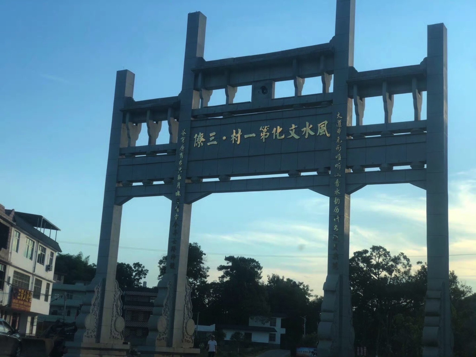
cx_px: 238
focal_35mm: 52
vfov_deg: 28.0
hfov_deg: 36.8
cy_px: 178
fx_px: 715
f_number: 2.4
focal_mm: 6
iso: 16
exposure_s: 1/378
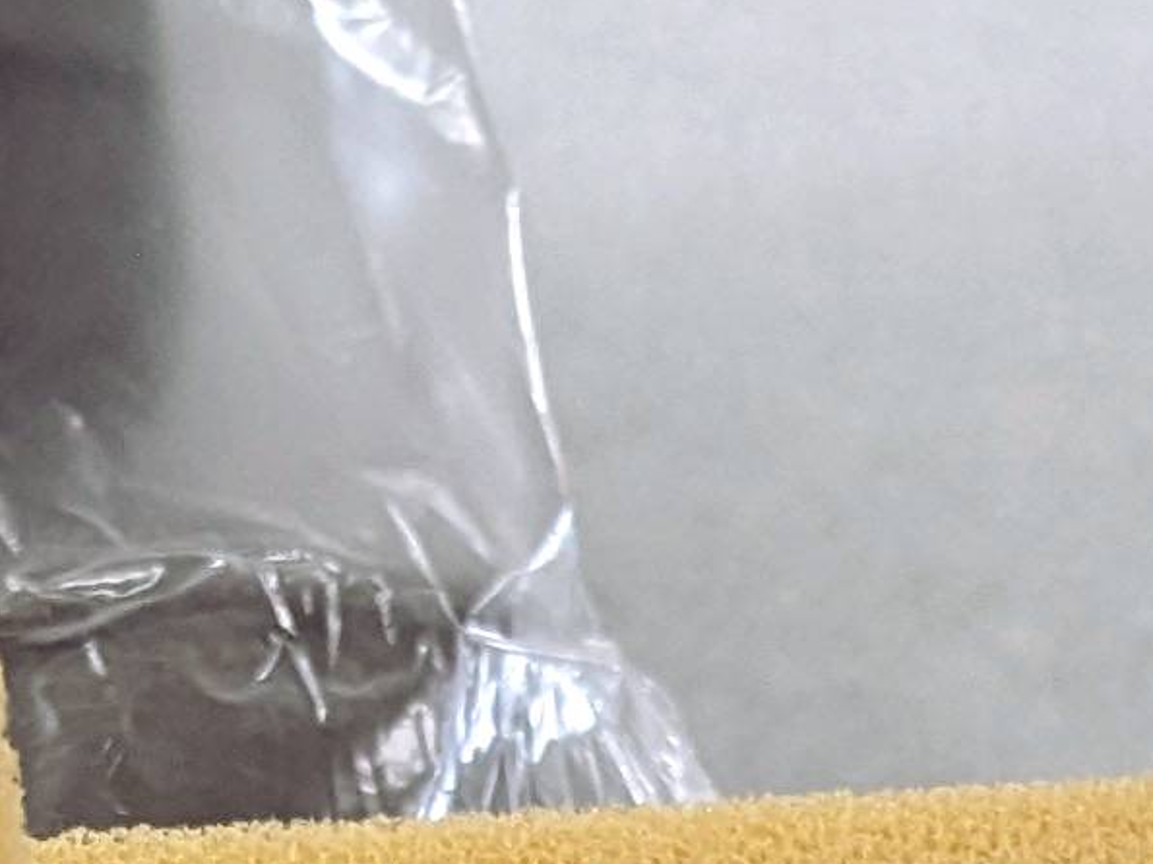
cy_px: 1897
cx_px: 744
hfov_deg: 10.8
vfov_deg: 7.7
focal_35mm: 183
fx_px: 6094
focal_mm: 4.38
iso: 101
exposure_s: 1/120
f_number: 1.73
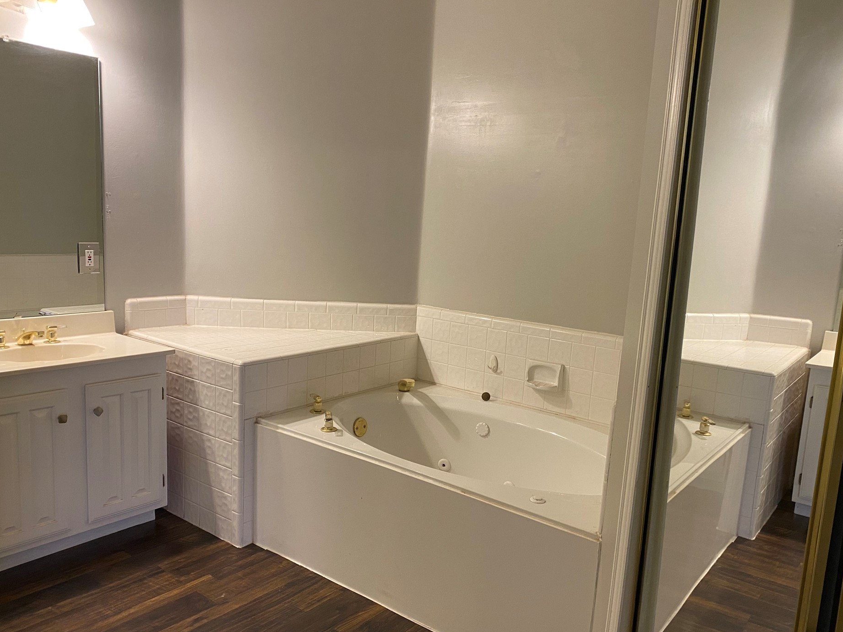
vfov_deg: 48.2
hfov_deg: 61.7
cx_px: 433
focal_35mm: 29
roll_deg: -2.2
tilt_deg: -11.7
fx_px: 706
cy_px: 337
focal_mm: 4.25
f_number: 1.8
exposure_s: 1/60
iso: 100
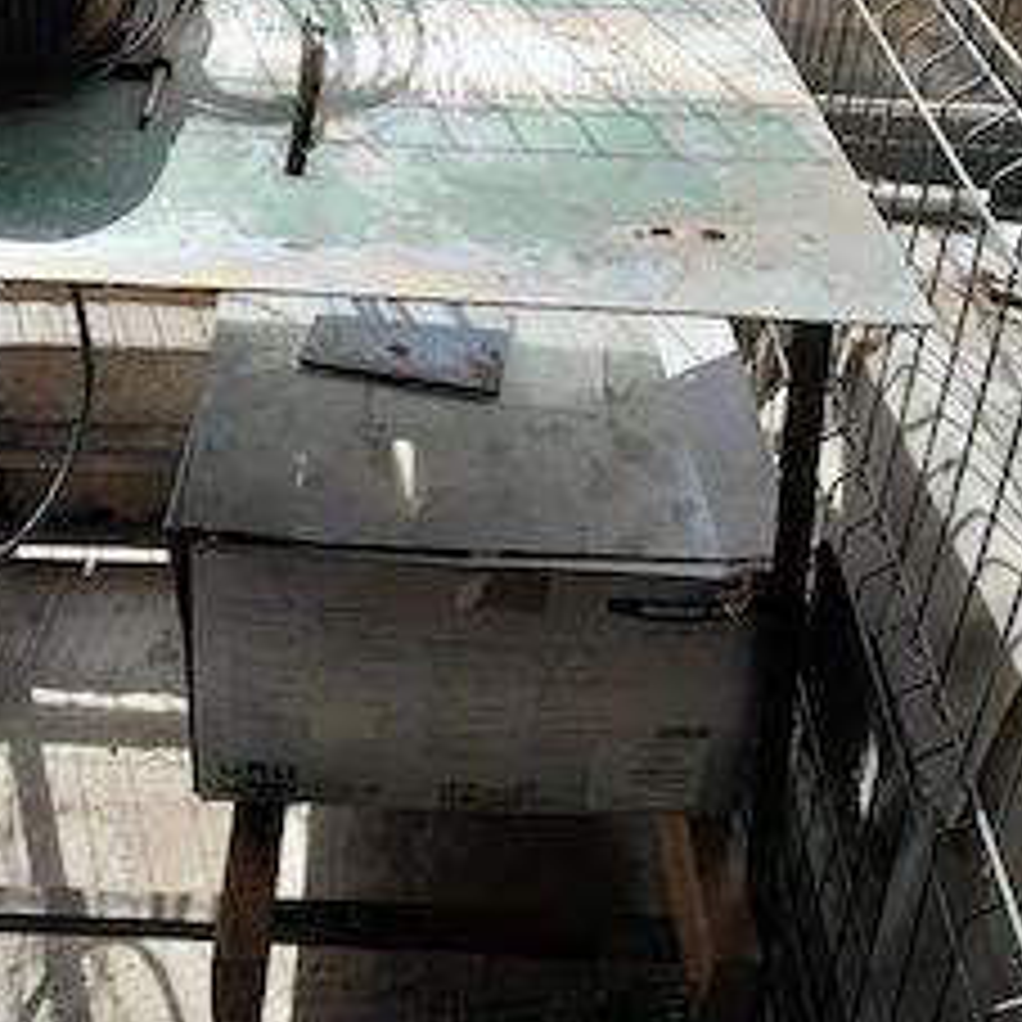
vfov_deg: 39.1
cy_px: 270
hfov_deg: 39.9
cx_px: 423
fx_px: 1403
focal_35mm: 42
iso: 40
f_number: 1.8
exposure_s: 1/294
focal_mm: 4
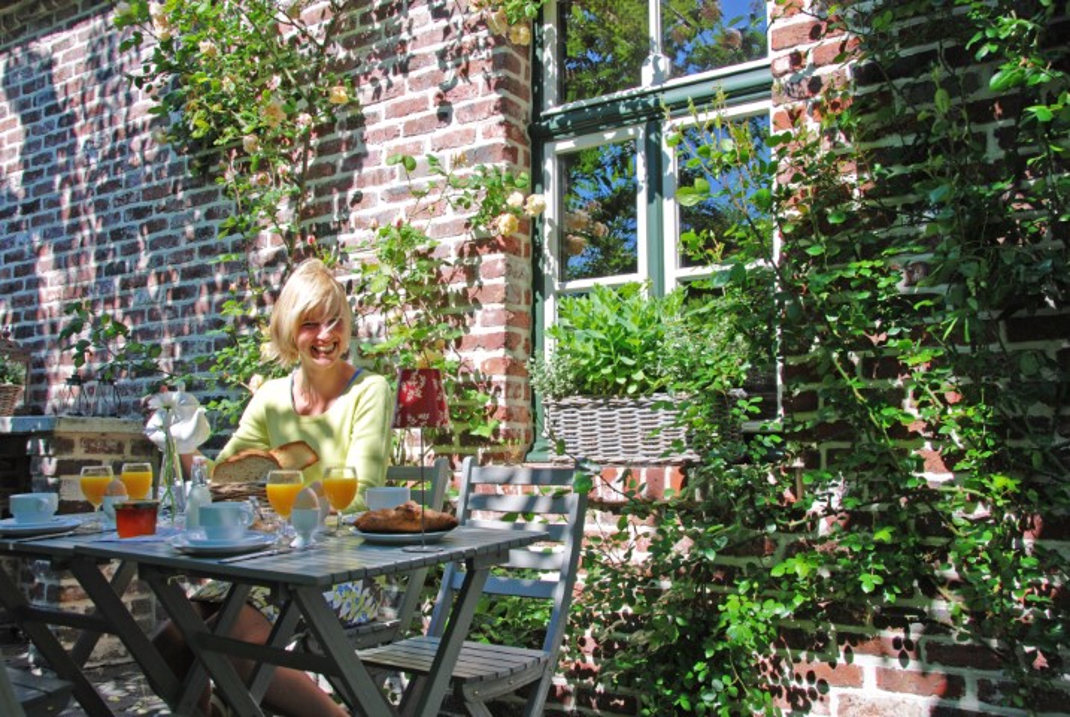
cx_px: 535
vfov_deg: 40.1
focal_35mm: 33
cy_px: 358
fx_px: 982
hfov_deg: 57.2
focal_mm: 22
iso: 100
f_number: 7.1
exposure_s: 1/200
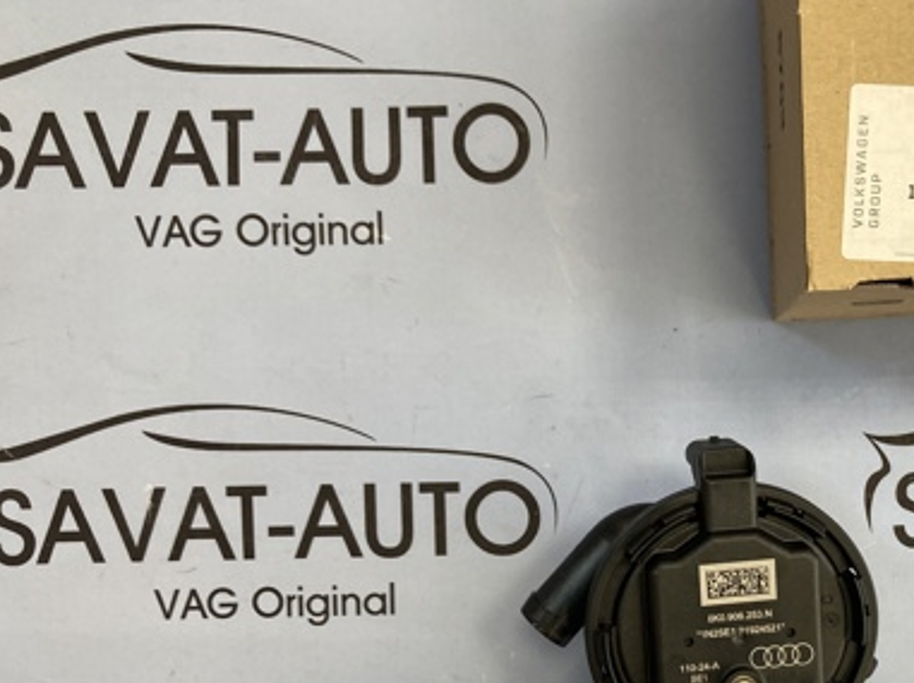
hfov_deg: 39.4
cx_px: 684
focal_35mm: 47
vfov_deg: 30.3
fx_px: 1240
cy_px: 519
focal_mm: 3.99
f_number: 1.8
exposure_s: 1/100
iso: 80
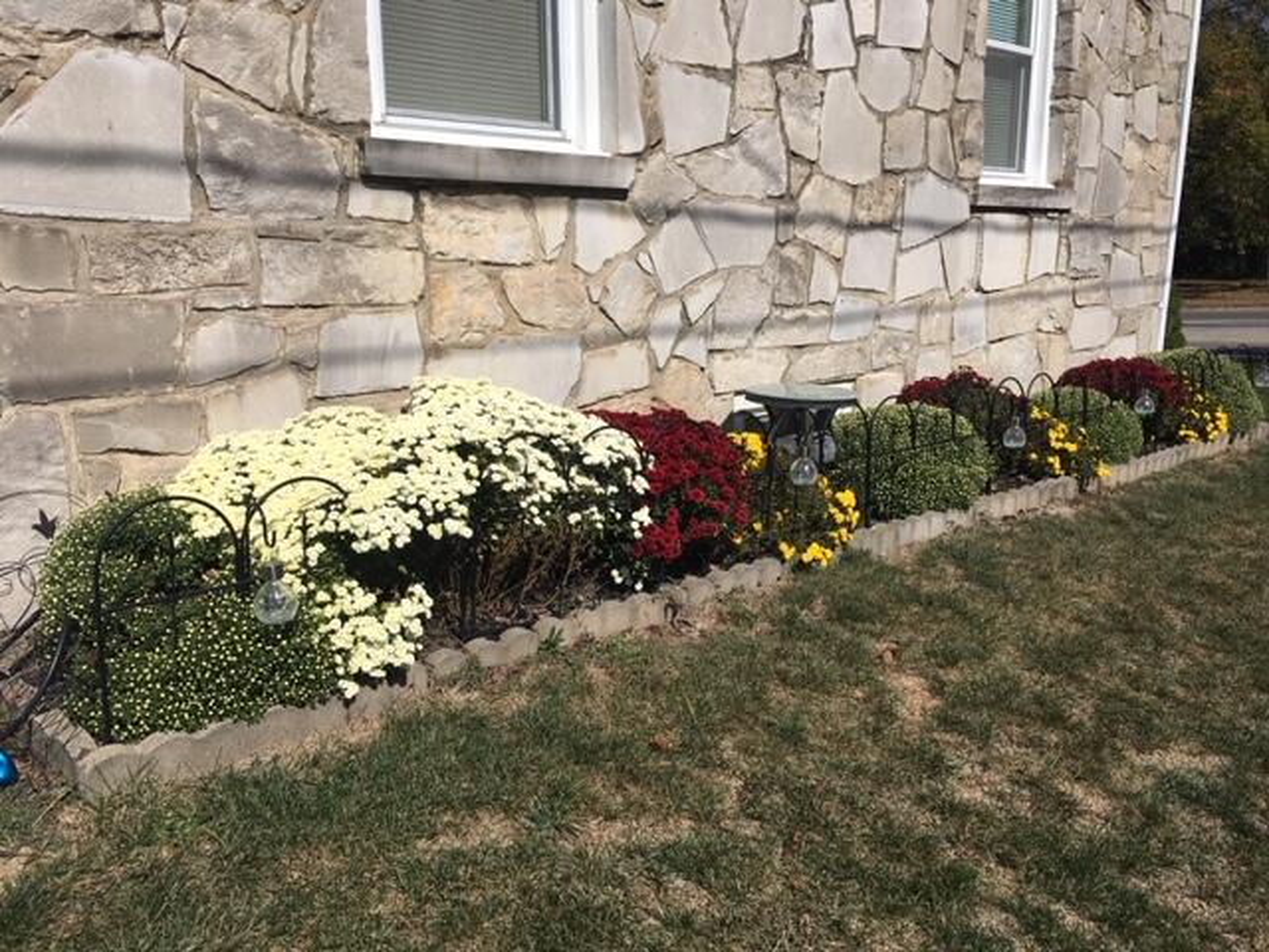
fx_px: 1063
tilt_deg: -10.9
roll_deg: +0.1
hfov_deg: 61.7
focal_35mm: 29
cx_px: 634
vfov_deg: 48.2
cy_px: 476
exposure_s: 1/3077
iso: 25
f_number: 2.2
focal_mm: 4.15
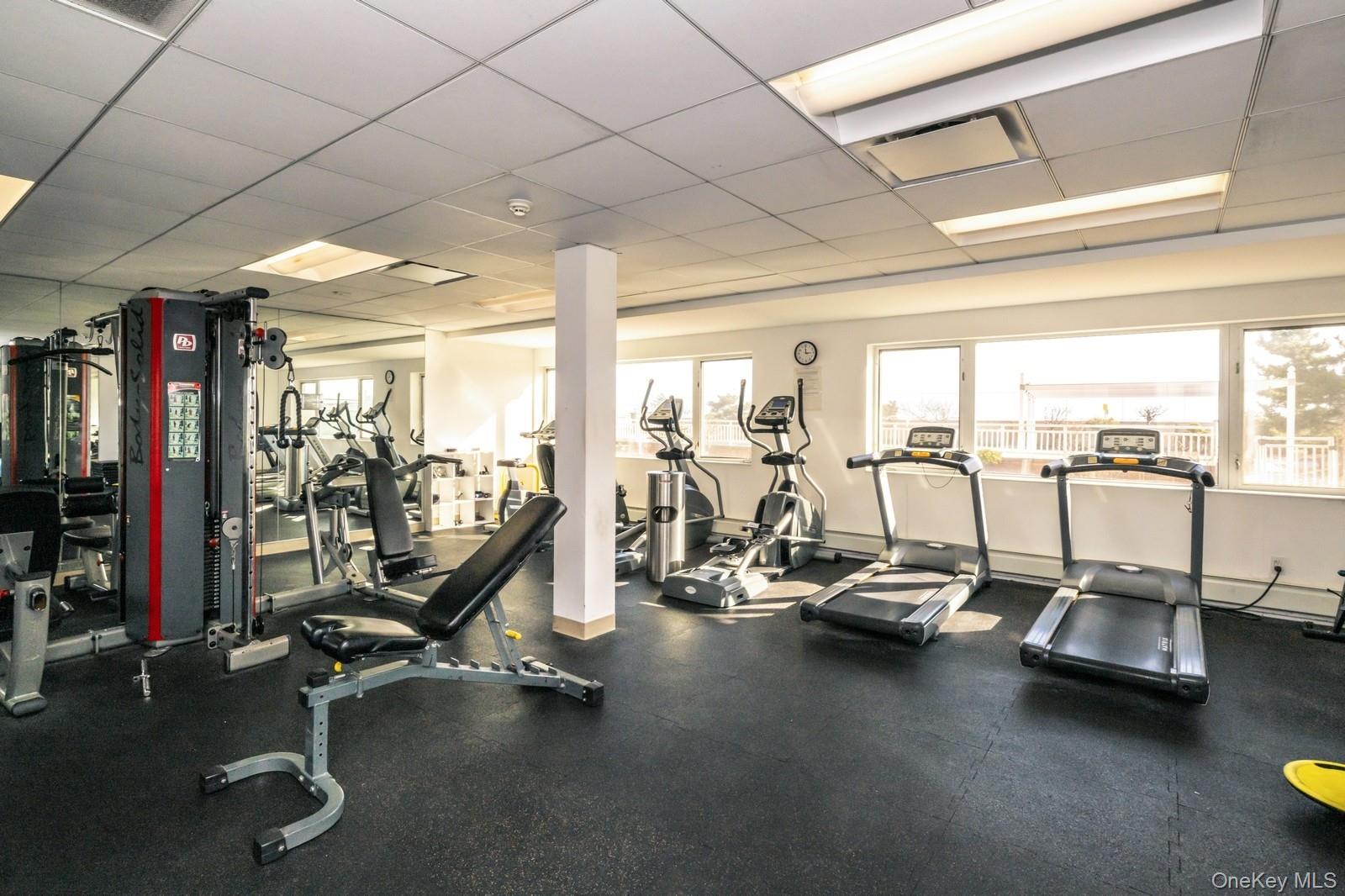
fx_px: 616
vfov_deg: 72.0
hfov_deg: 95.0
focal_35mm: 16
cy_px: 448
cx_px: 672
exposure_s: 1/80
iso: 320
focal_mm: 16.5
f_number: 22
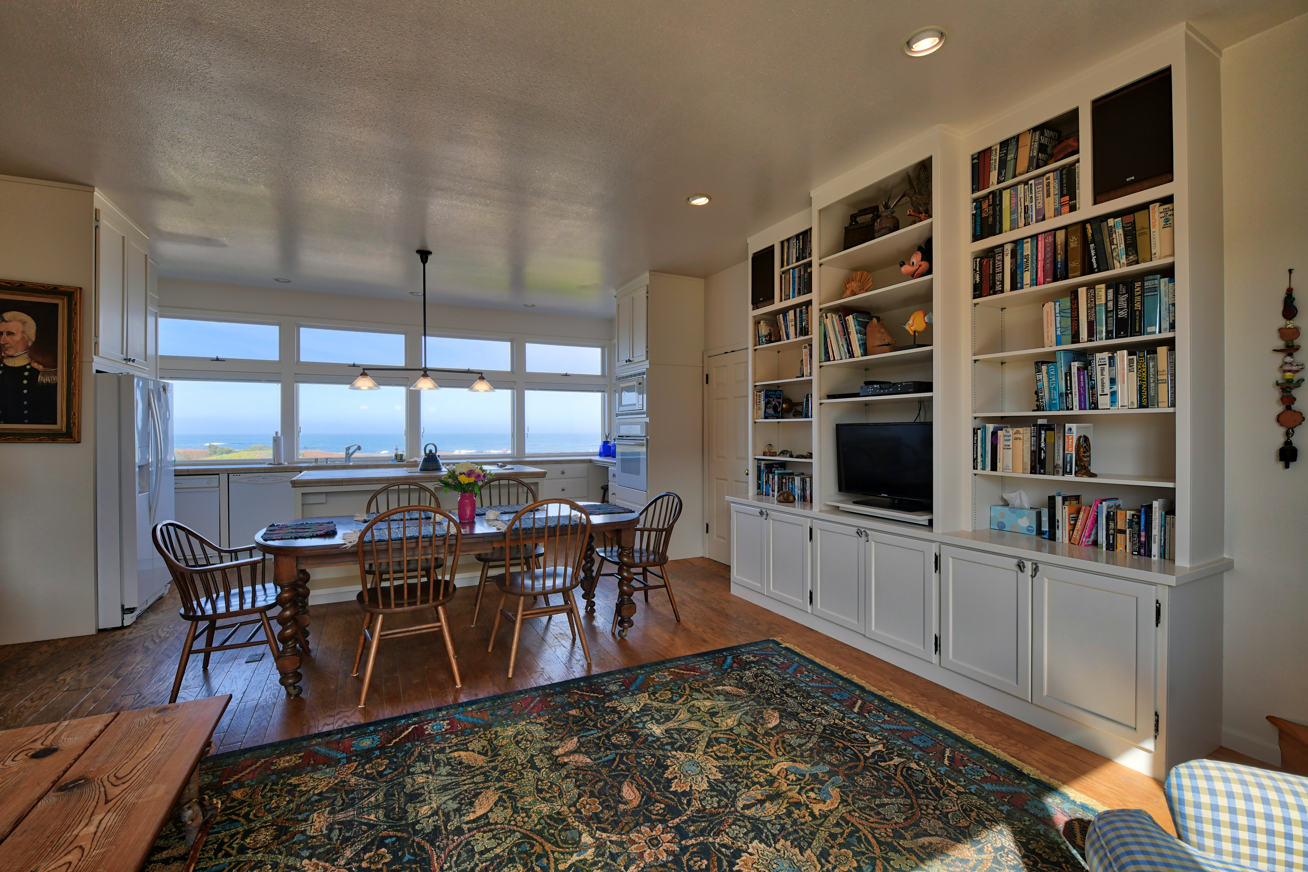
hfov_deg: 96.7
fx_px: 581
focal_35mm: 16
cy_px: 436
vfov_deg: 73.7
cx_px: 654
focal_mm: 16
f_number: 11
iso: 400
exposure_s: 1/125
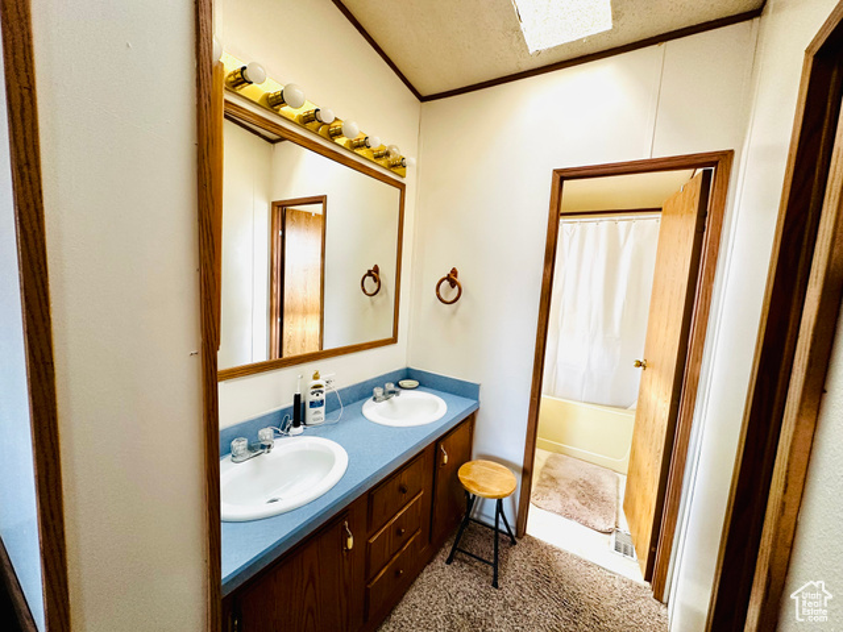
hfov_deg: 102.1
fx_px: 341
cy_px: 316
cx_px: 422
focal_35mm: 14
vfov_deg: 85.7
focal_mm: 2.22
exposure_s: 1/99
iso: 250
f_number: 2.2
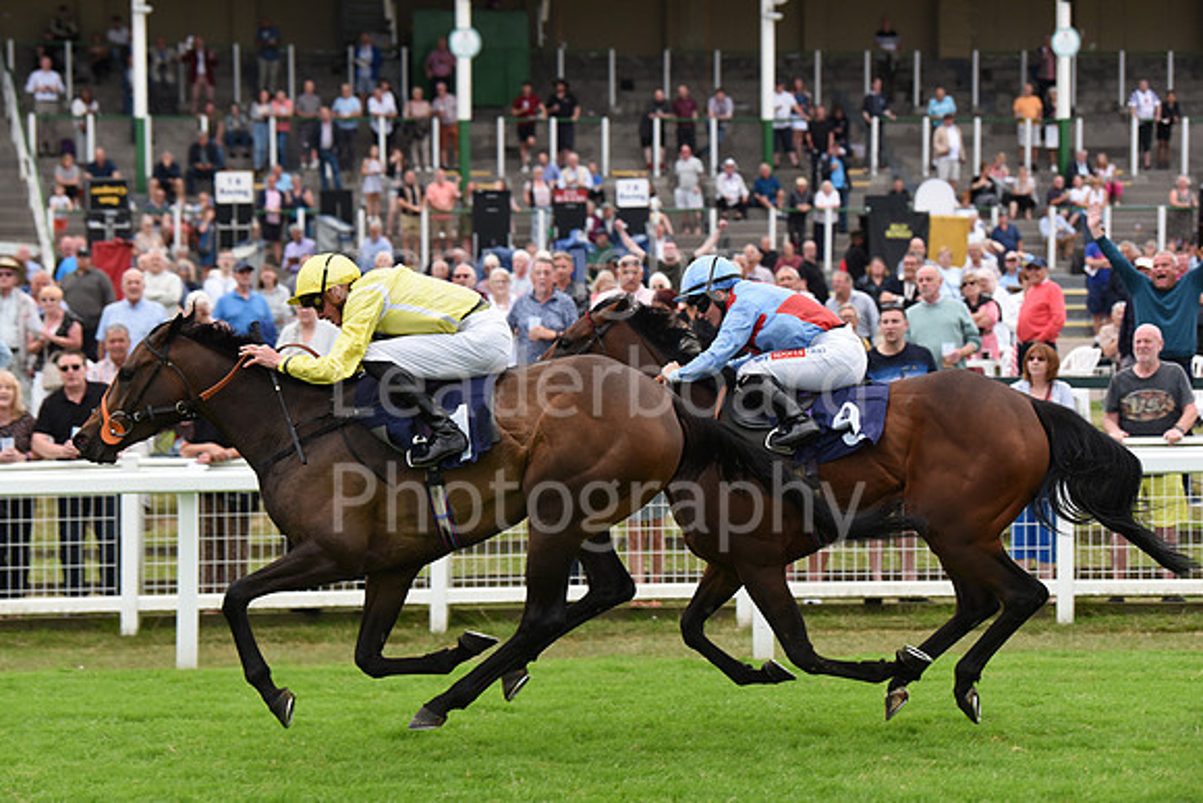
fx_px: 3677
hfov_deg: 18.6
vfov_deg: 12.5
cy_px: 402
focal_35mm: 110
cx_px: 602
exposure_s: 1/2000
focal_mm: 110
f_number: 4.5
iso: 1000
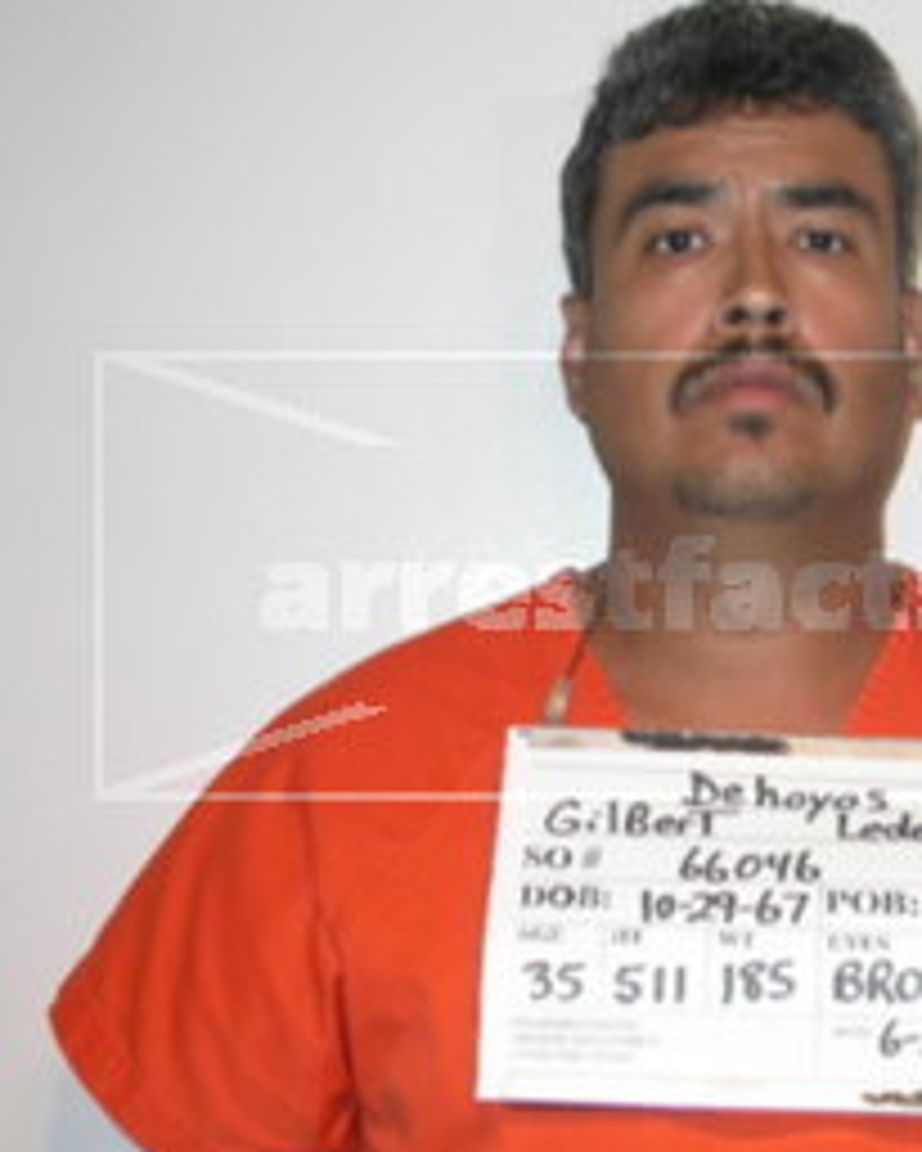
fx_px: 2829
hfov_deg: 18.3
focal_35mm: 83
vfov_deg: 23.0
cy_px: 578
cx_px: 771
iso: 100
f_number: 3.1
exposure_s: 1/60.3
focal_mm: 13.1
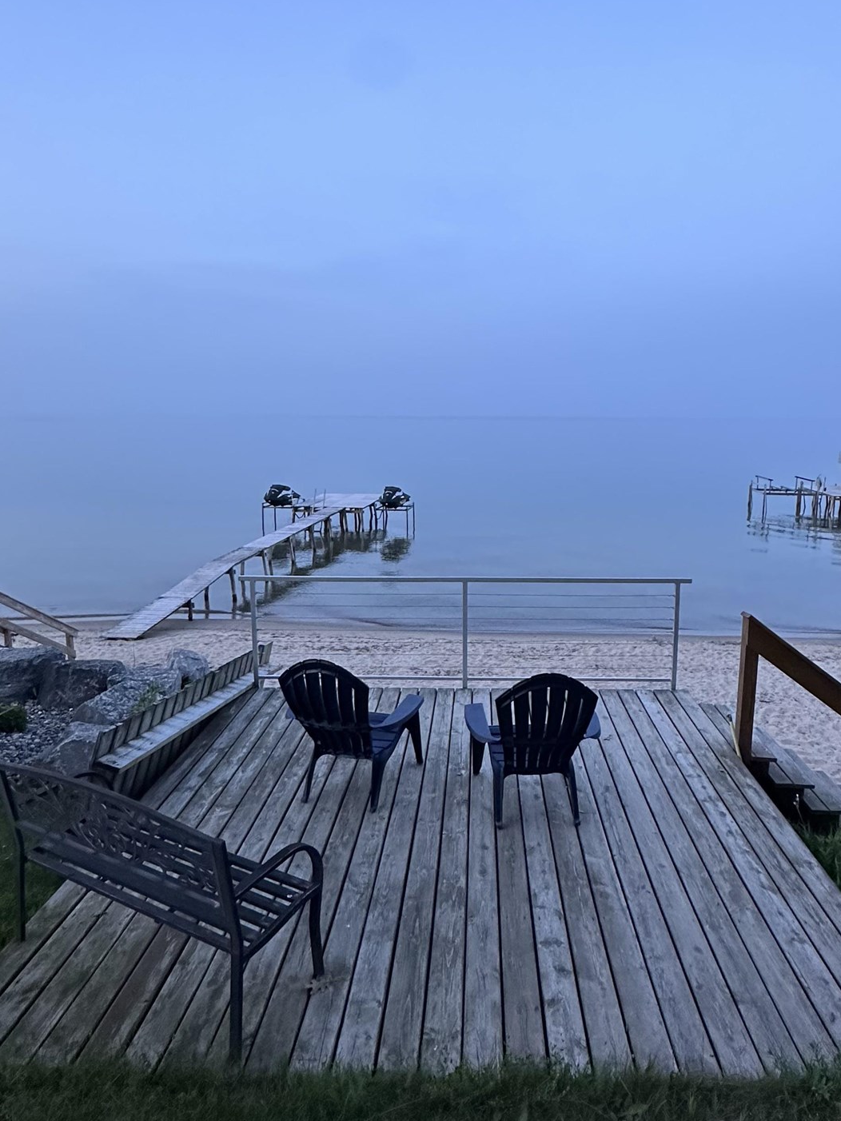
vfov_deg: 73.8
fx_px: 745
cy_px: 528
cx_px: 472
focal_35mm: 23
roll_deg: -1.5
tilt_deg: -7.8
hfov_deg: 58.7
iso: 320
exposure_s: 1/79
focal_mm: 2.22
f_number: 2.2
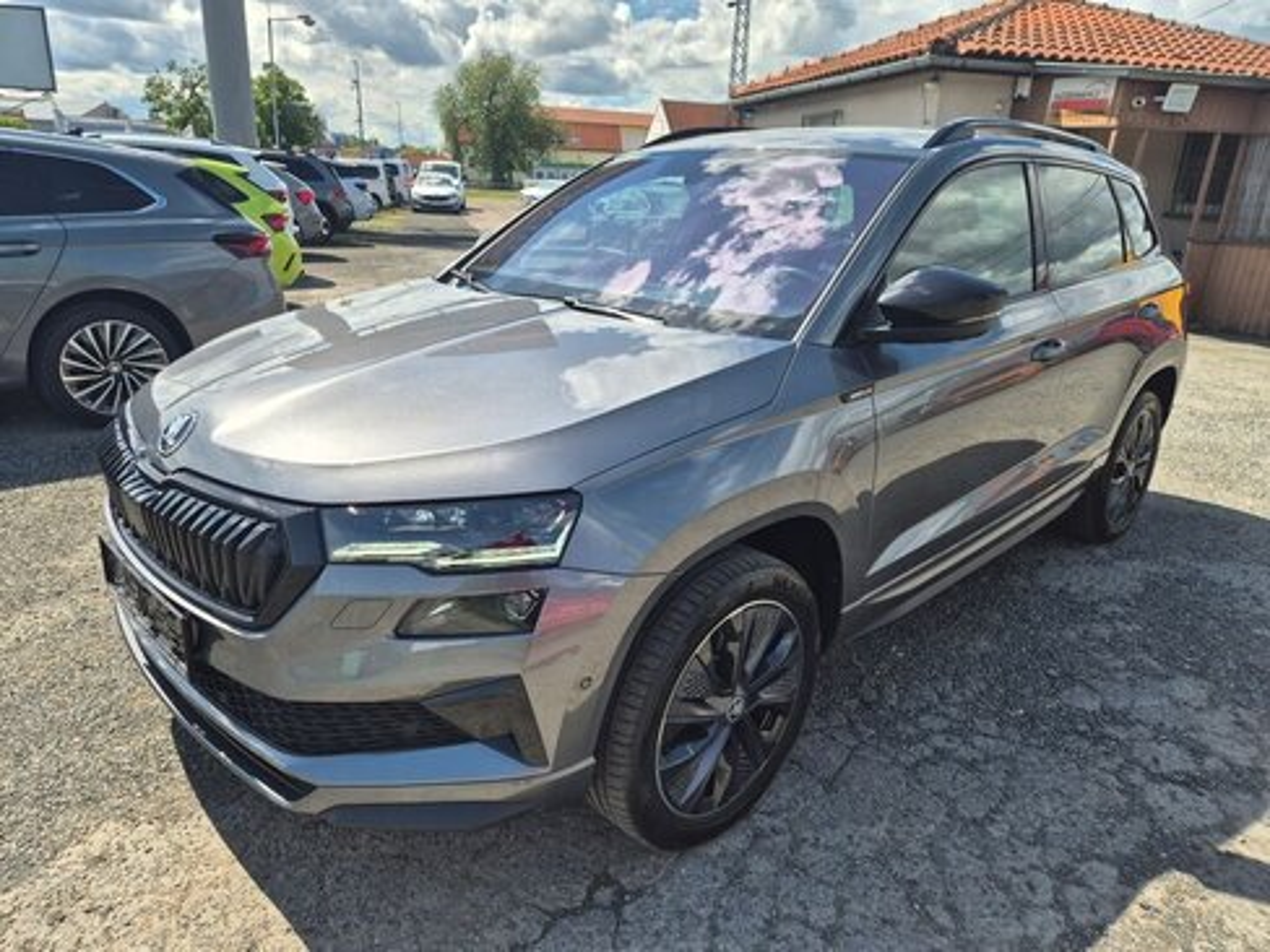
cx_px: 635
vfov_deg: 58.9
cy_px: 476
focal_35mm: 23
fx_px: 844
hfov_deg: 73.9
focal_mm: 5.4
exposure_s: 1/1576
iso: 25
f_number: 1.8
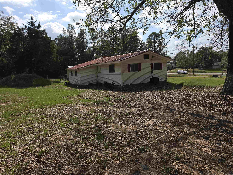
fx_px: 155
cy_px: 88
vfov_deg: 58.9
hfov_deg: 73.9
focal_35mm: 23
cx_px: 116
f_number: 1.4
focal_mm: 6.5
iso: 10
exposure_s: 1/1501
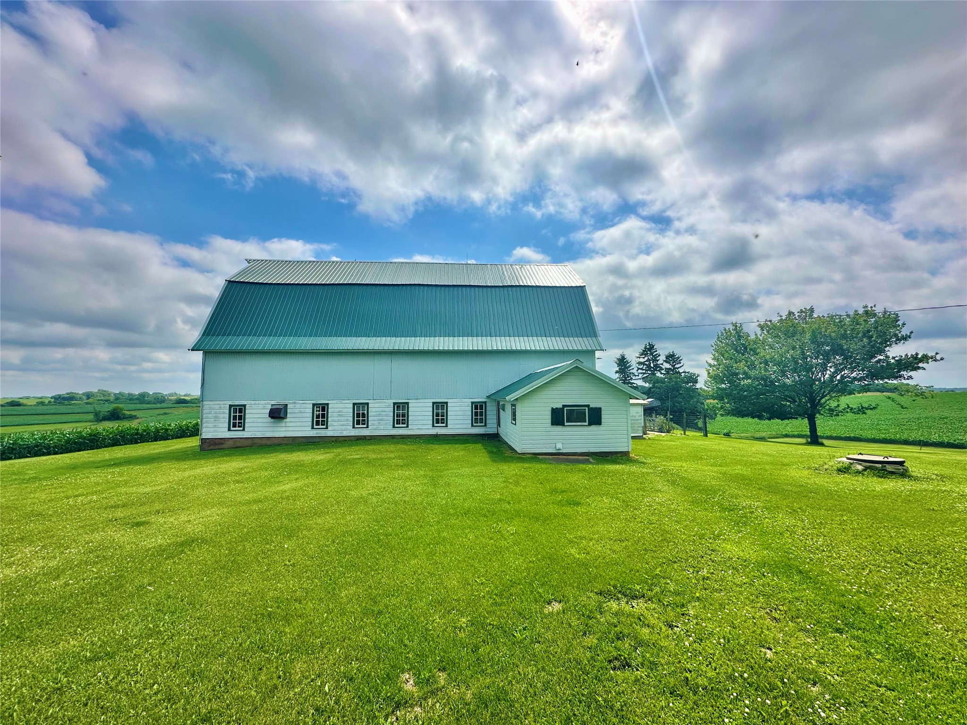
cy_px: 362
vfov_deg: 85.7
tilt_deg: +4.5
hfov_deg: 102.1
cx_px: 484
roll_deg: +0.3
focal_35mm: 14
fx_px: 391
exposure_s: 1/3205
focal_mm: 2.22
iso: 50
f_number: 2.2
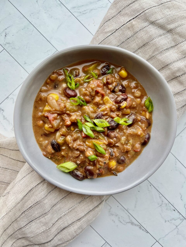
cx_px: 93
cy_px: 124
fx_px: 186
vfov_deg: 67.3
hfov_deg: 53.1
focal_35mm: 26
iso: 40
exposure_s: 1/158
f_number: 1.5
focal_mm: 5.7
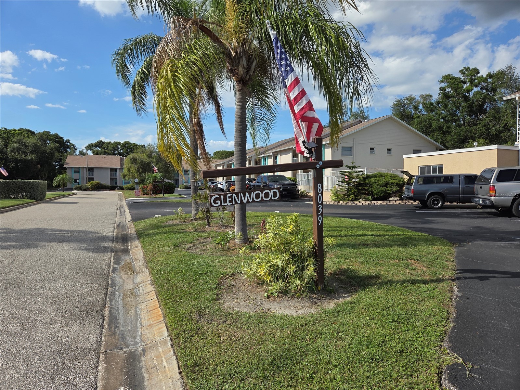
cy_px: 195
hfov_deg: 73.9
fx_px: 346
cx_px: 260
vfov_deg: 58.9
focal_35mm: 23
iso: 80
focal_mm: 5.4
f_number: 1.8
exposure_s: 1/5004
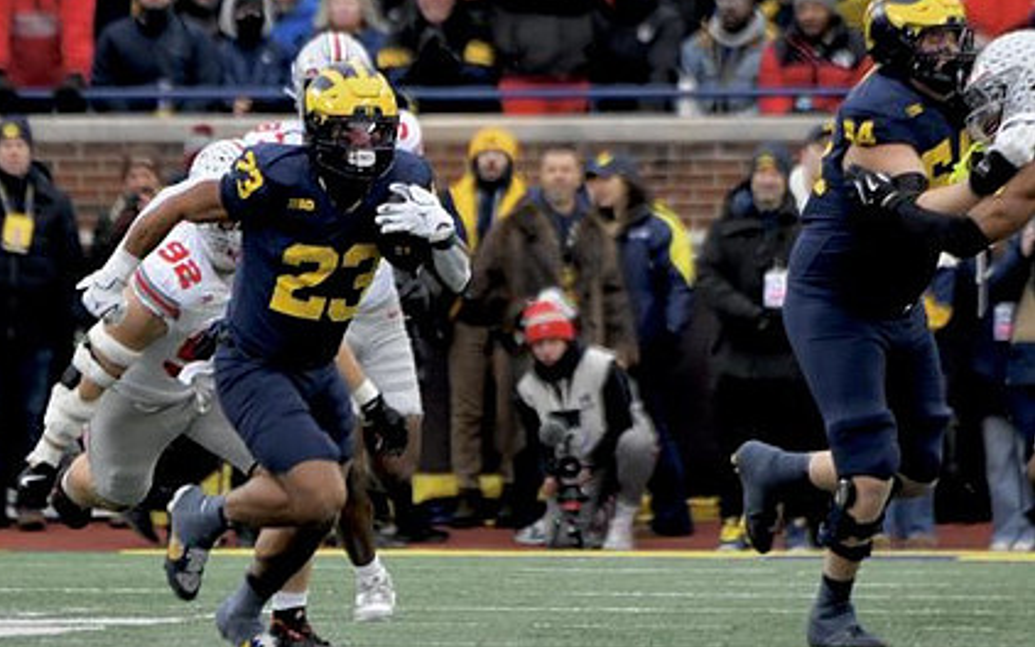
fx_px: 23700
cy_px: 279
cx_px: 326
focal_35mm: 840
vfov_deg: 1.6
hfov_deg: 2.5
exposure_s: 1/1000
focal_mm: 400
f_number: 5.6
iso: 2000
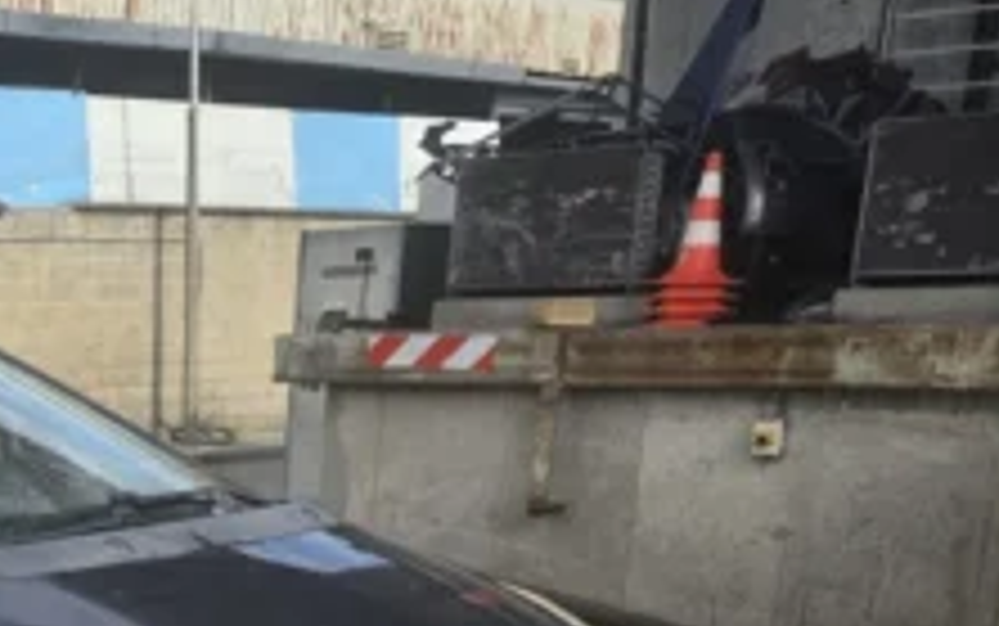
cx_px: -292
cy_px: 847
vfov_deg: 18.2
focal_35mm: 66
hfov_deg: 26.5
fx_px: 1798
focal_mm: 6.3
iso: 12
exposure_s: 1/394
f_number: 1.7
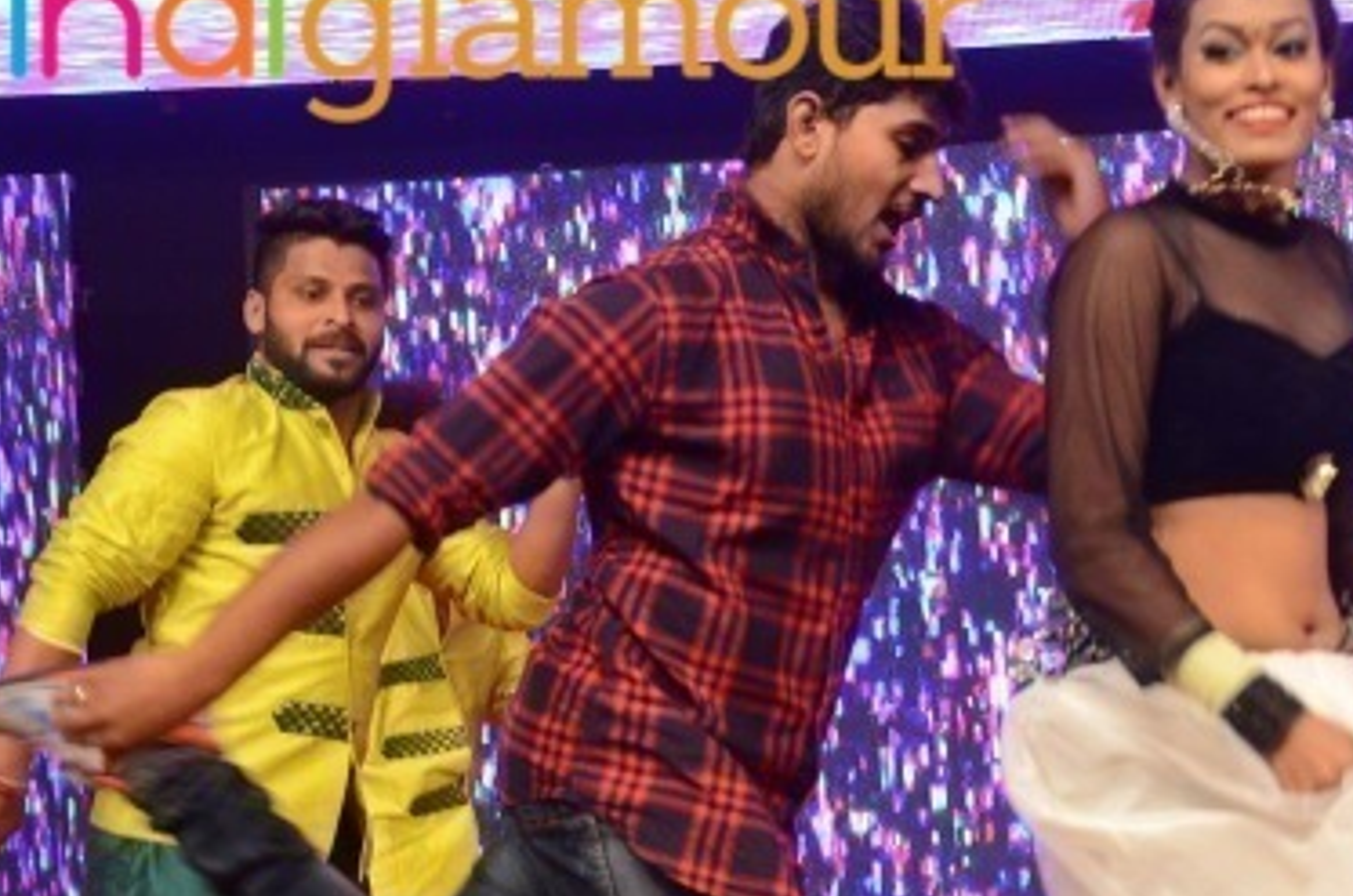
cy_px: 856
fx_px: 3863
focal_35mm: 103
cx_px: 1175
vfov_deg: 13.1
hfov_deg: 19.6
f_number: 4.5
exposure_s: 1/100
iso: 1250
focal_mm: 32
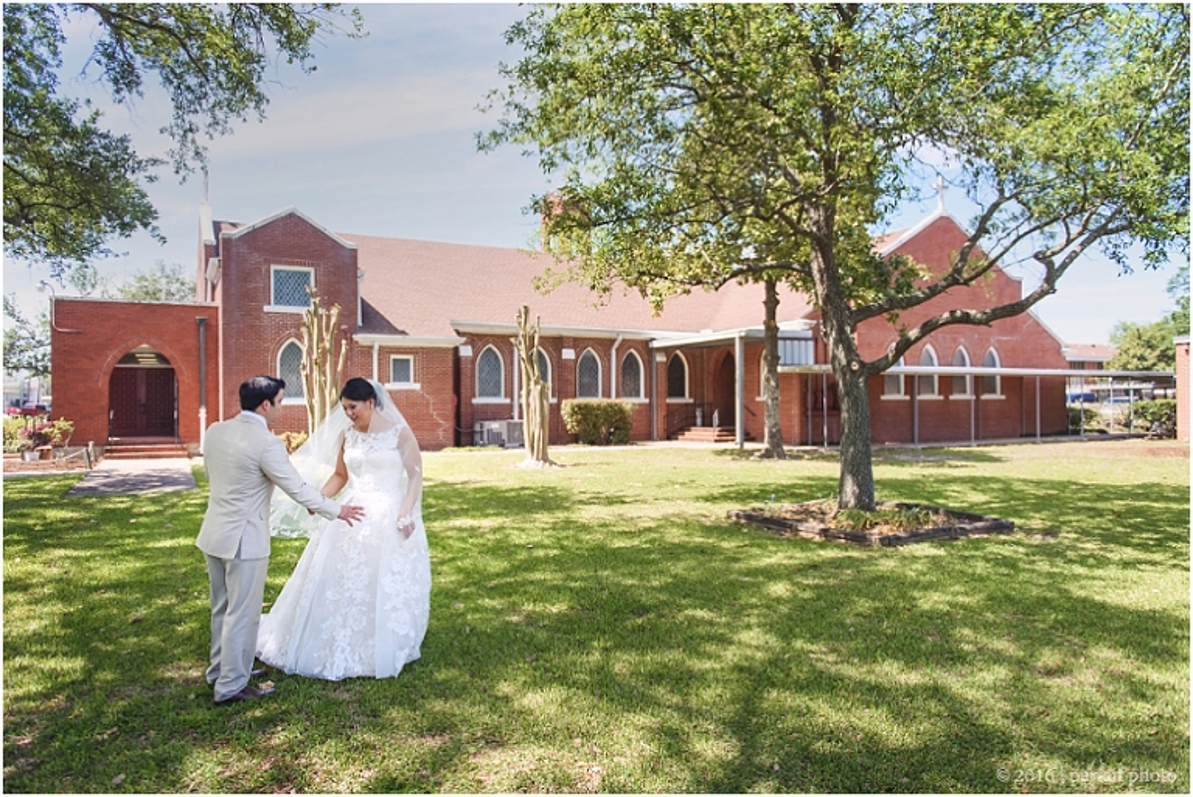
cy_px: 398
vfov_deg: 53.2
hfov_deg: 73.7
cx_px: 596
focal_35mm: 24
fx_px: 796
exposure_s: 1/2500
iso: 200
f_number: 2.8
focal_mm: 24
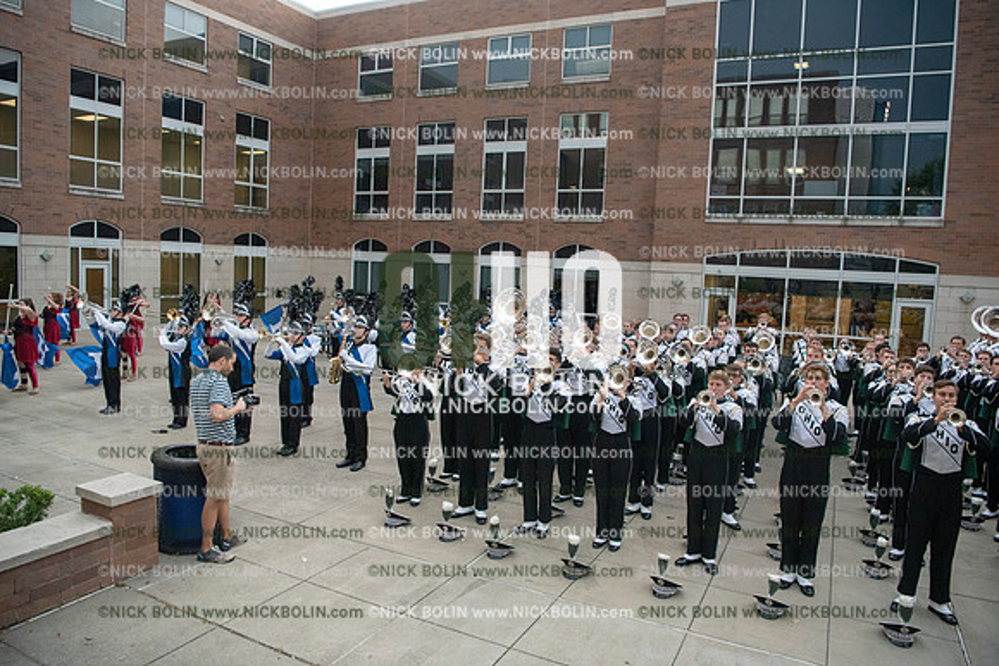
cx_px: 500
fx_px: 666
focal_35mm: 24
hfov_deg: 73.7
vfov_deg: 53.2
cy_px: 333
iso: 3200
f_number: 3.5
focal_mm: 24
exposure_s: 1/1600
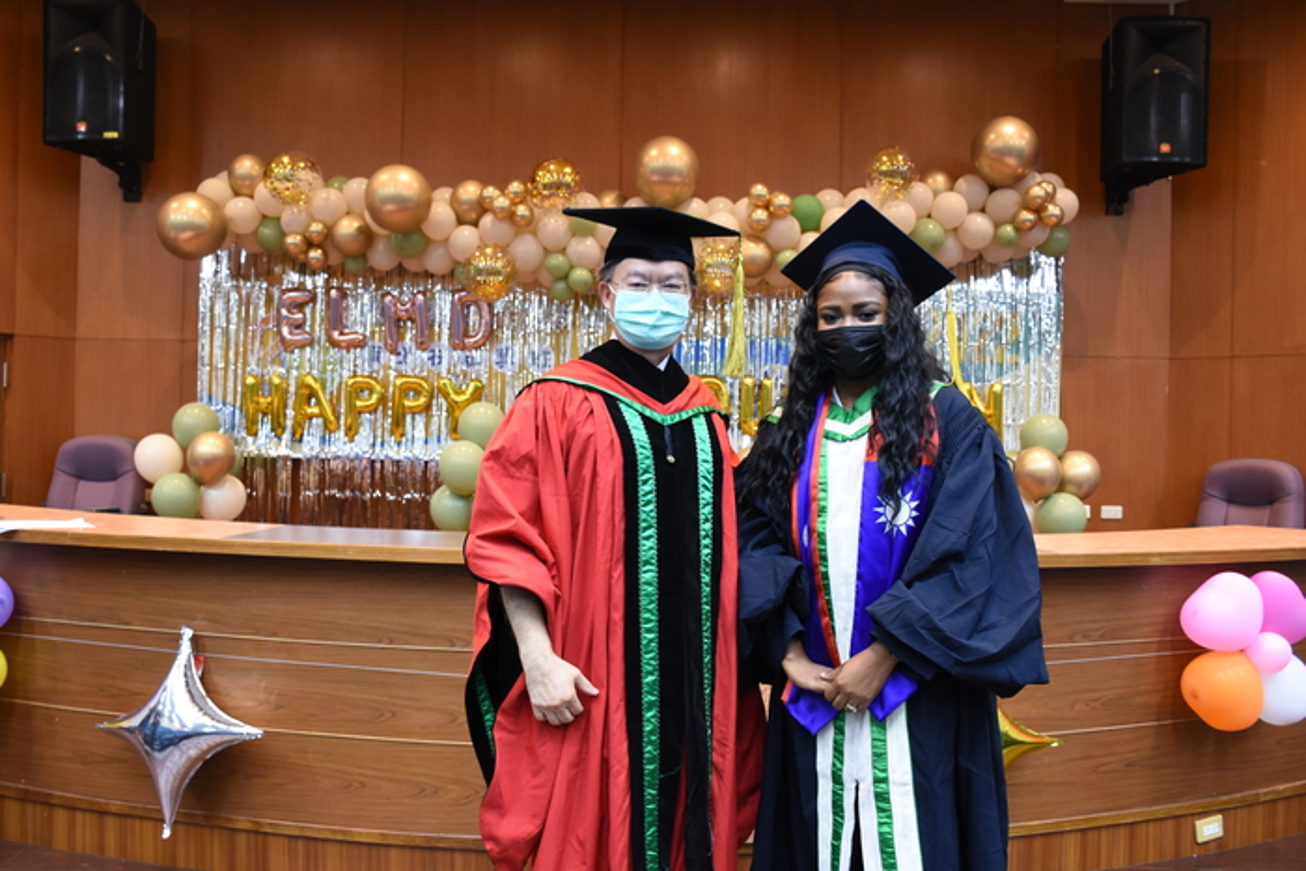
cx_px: 653
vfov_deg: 43.6
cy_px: 436
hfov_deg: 61.9
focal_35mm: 30
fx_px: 1088
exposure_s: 1/50
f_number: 3.5
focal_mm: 20
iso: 1000
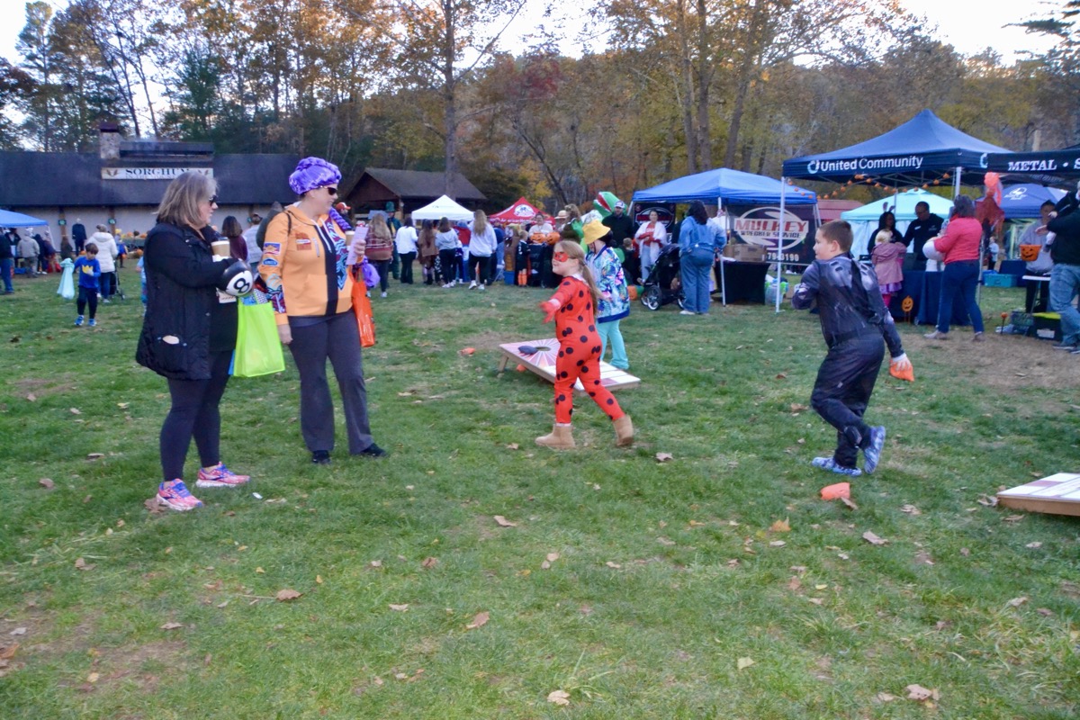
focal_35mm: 27
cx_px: 540
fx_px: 810
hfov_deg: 67.4
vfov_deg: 47.9
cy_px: 360
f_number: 20
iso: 3200
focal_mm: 18
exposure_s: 1/60
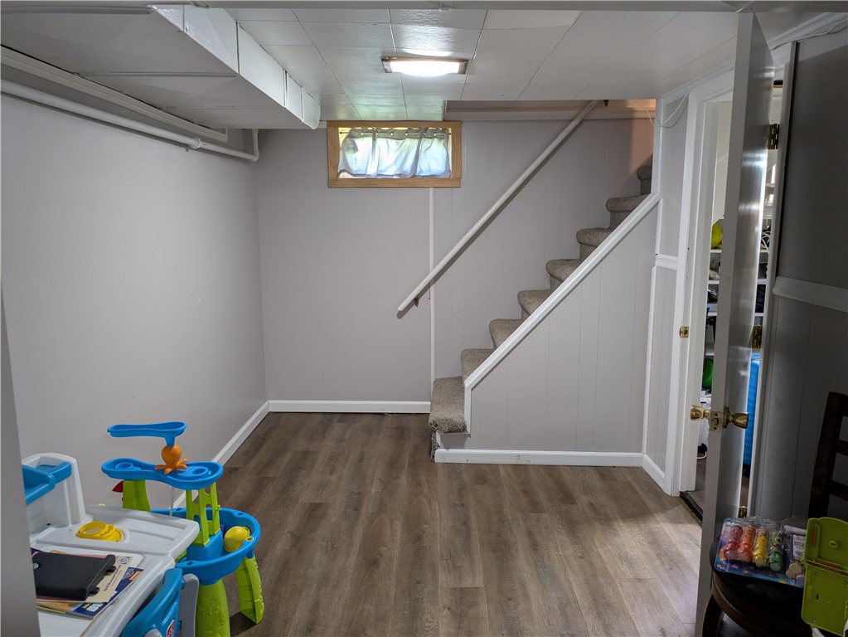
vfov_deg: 54.9
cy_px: 318
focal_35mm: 25
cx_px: 424
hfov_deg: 69.4
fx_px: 613
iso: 271
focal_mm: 5.43
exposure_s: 1/24
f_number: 1.89
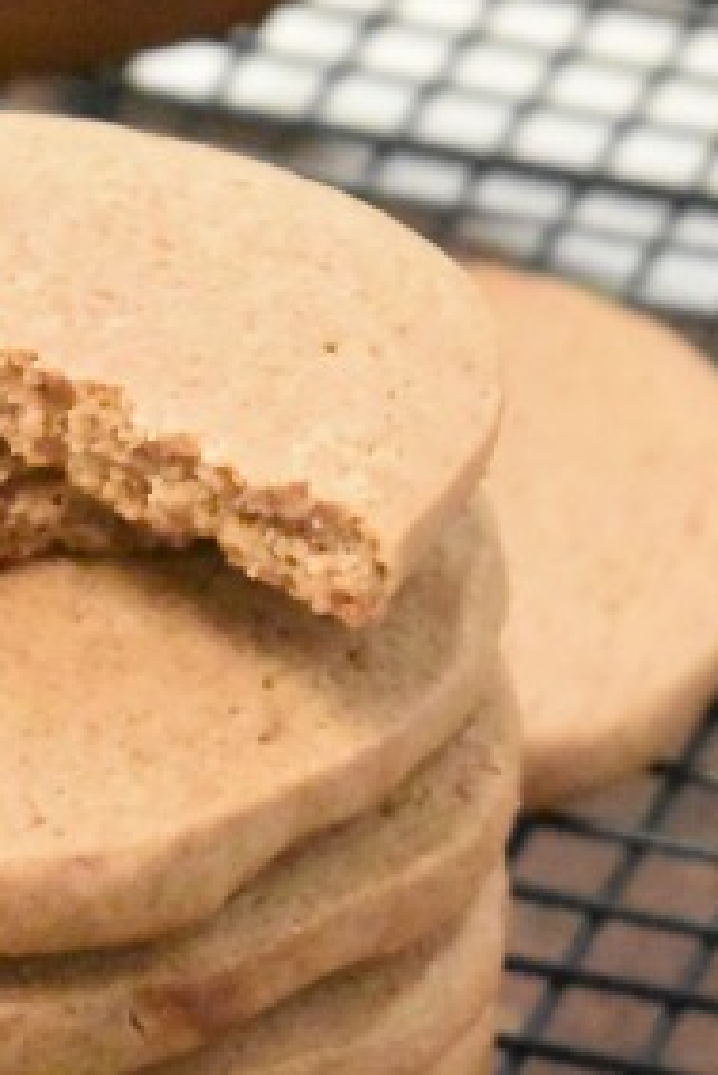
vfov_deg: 8.3
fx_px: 7410
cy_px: 718
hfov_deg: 5.5
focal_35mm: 248
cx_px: 243
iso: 20000
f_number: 6.3
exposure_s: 1/250
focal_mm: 52
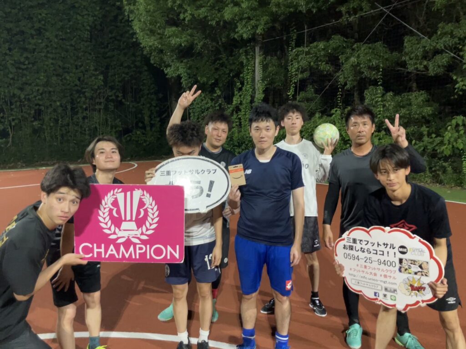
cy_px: 174
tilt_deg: -4.0
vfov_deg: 49.7
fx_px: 377
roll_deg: +0.0
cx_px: 233
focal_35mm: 28
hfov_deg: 63.4
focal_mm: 3.99
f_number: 1.8
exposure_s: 1/30
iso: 500
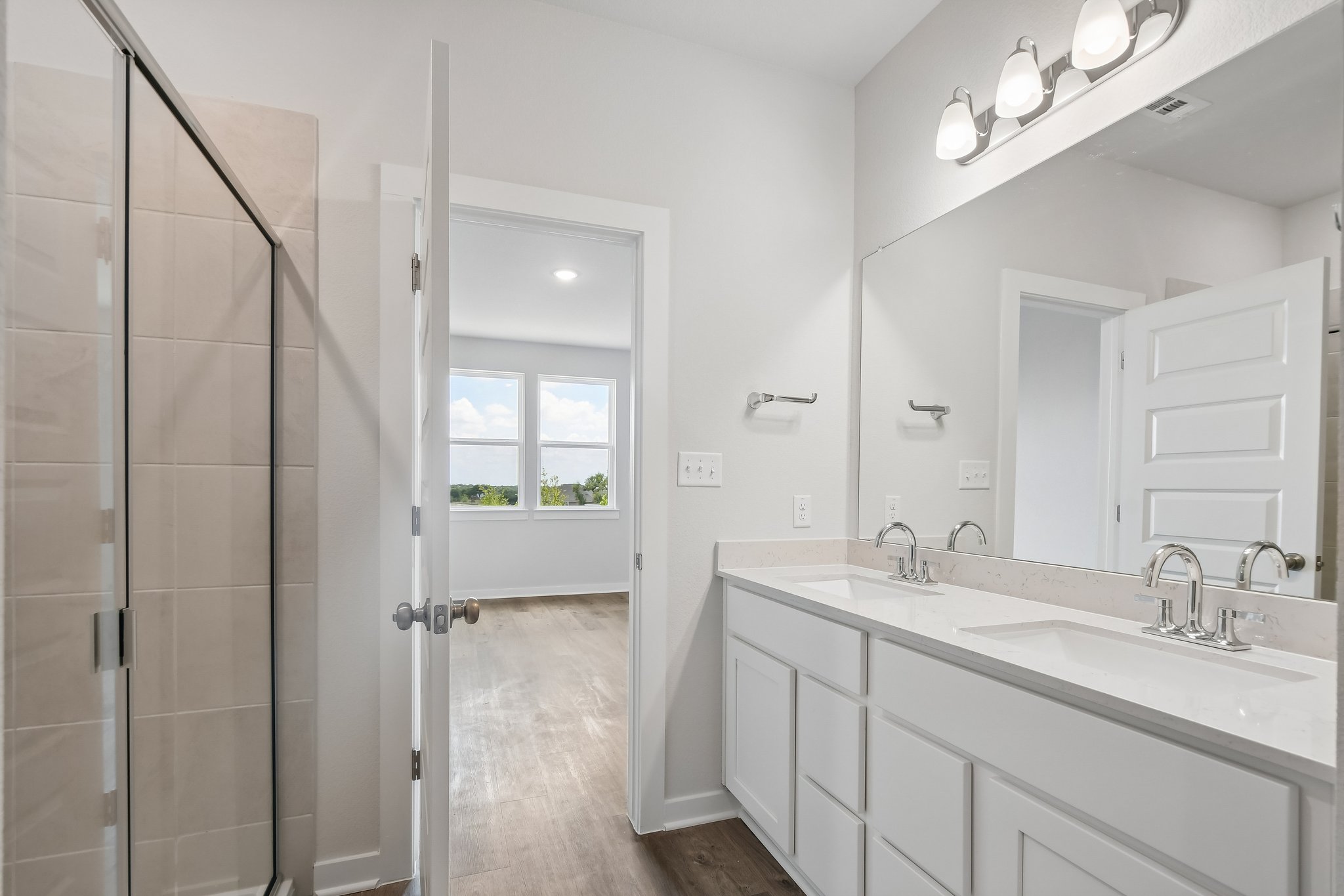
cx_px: 672
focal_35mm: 15
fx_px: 560
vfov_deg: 77.3
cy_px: 448
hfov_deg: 100.4
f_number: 8
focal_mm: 10
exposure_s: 1/100
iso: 400
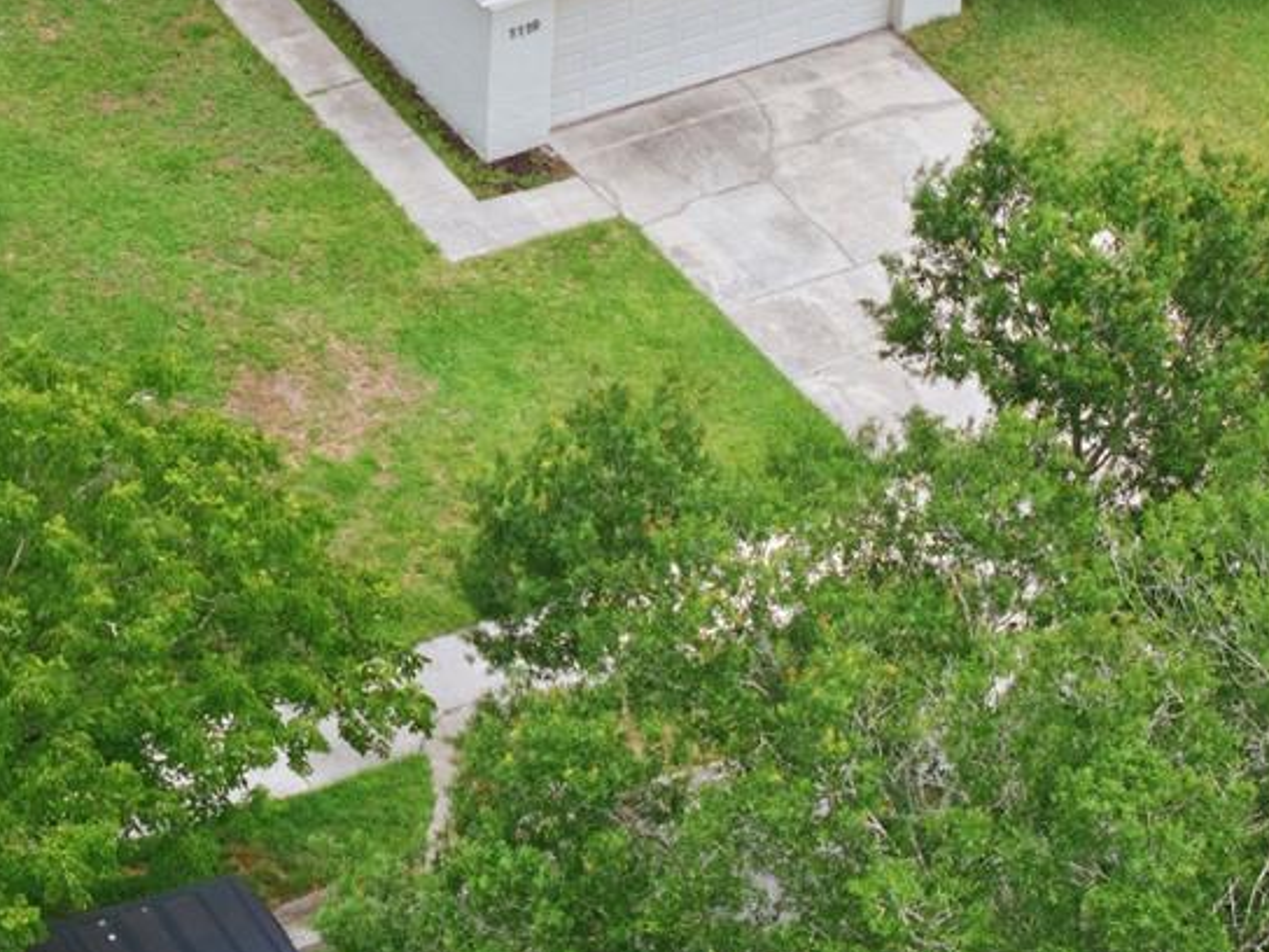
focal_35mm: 206
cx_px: 177
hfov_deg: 9.6
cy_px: -413
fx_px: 7552
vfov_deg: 7.1
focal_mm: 19.4
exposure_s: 1/40
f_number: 2.8
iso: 100
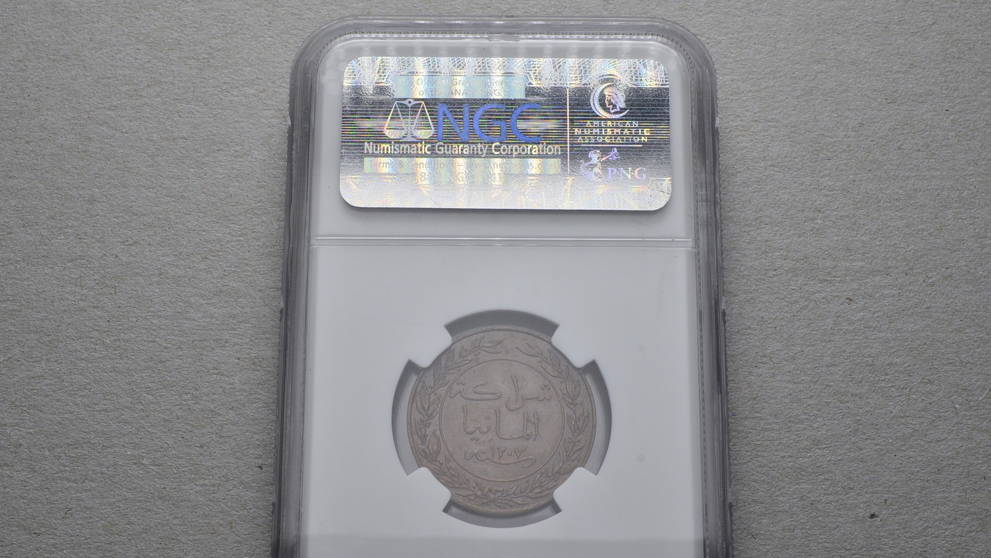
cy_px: 327
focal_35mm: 51
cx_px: 498
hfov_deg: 40.6
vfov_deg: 23.5
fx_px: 1340
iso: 400
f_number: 14
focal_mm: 32
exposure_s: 1/250
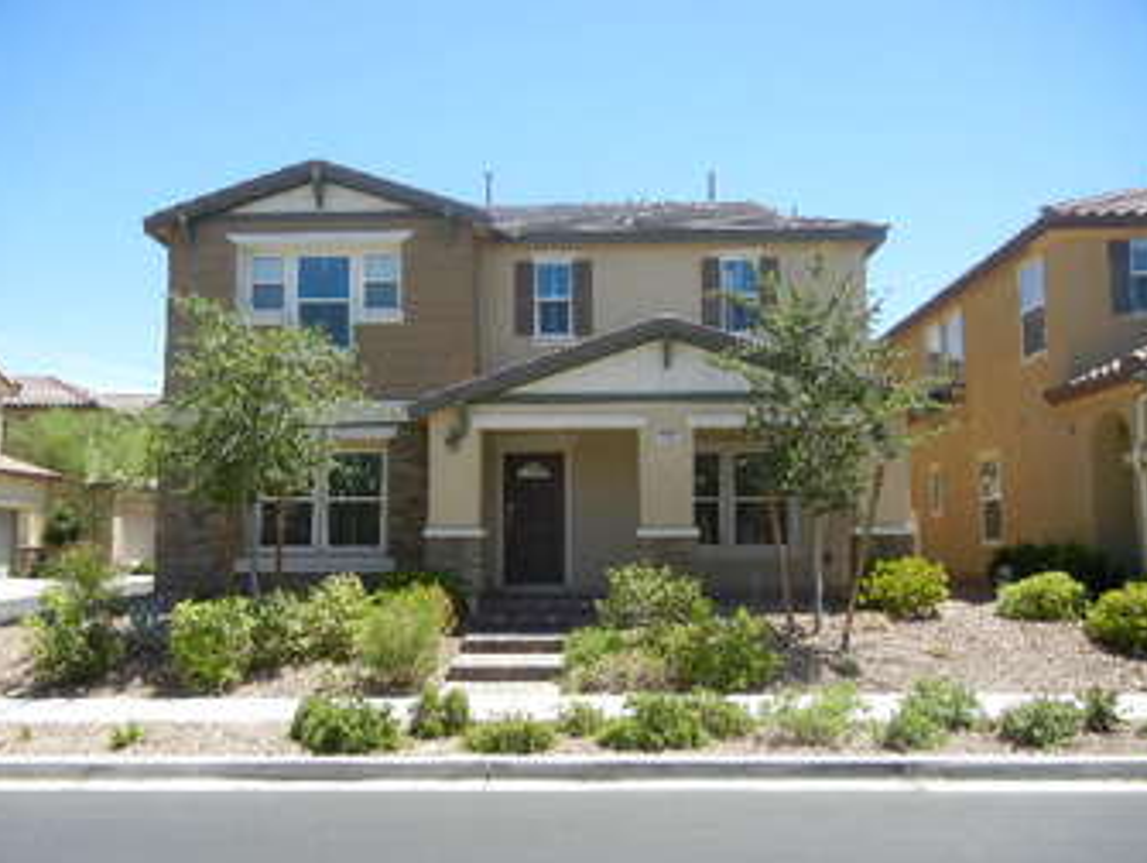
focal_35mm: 31
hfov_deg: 58.3
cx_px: 572
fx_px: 1028
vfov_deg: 45.5
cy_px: 442
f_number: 3.5
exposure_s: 1/864
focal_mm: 5.4
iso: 160
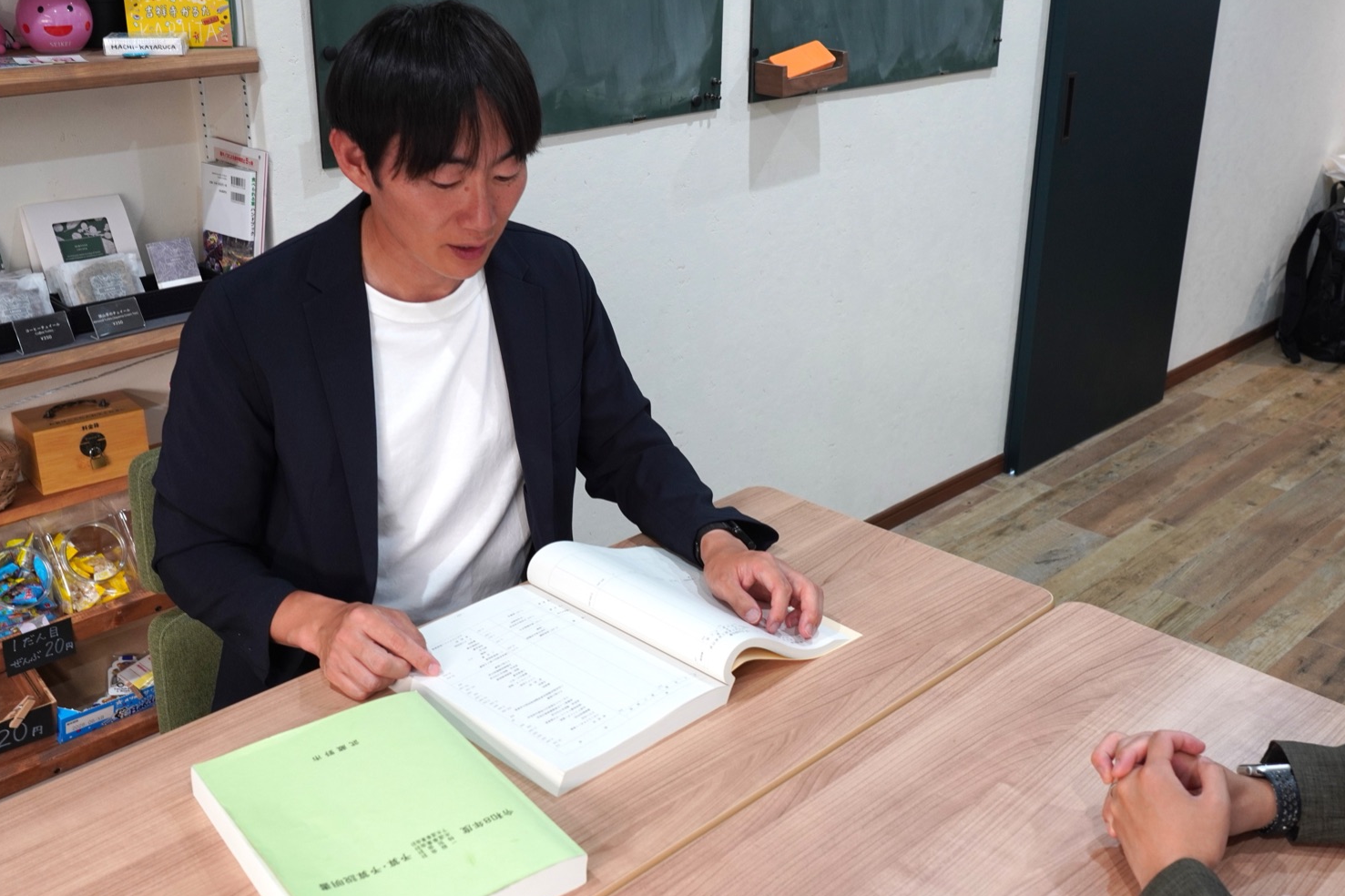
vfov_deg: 34.2
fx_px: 1457
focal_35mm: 39
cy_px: 431
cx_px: 720
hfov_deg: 49.5
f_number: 5
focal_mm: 24
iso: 400
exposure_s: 1/40
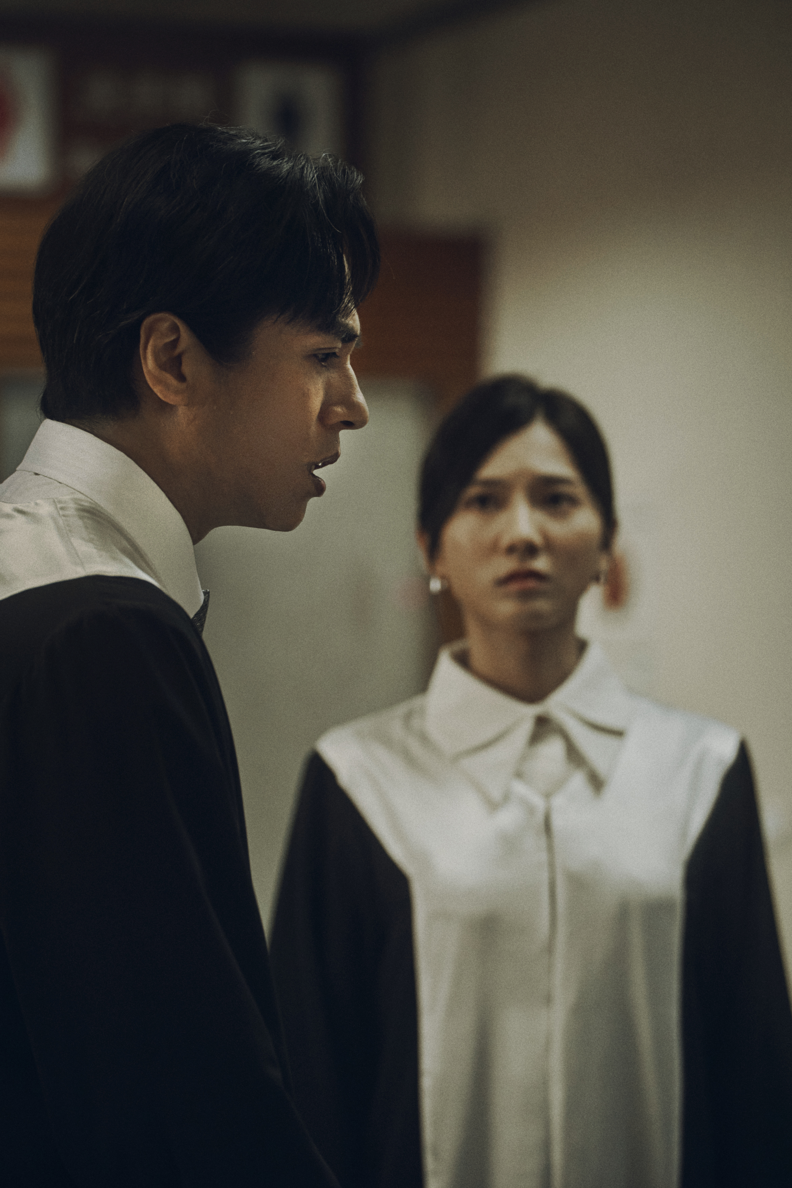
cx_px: 396
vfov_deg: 15.2
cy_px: 594
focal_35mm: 135
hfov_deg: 10.2
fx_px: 4455
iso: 1000
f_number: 3.5
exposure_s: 1/160
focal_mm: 135
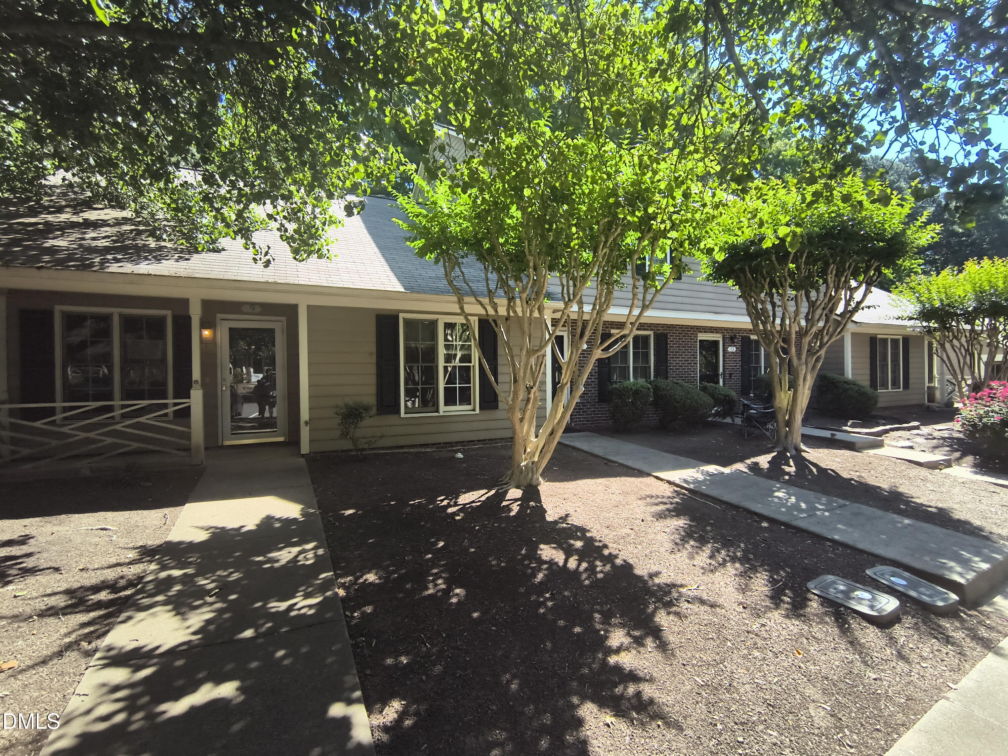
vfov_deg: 94.5
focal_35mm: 12
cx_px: 504
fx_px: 349
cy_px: 378
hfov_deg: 110.5
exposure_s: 1/278
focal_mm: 2.13
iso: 100
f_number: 2.2
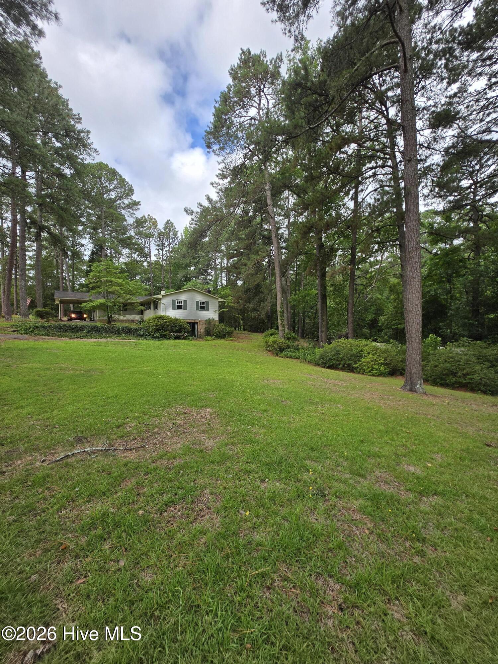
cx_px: 249
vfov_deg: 106.2
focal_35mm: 13
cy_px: 332
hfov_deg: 89.9
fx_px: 249
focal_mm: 1.7
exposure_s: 1/499
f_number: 2.2
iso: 25
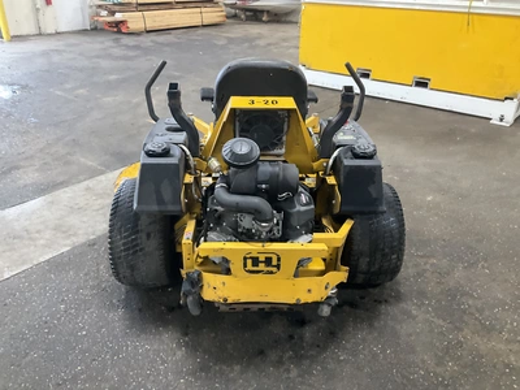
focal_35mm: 29
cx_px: 260
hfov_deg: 61.7
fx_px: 436
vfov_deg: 48.2
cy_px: 195
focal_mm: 3
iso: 250
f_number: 1.8
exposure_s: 1/40
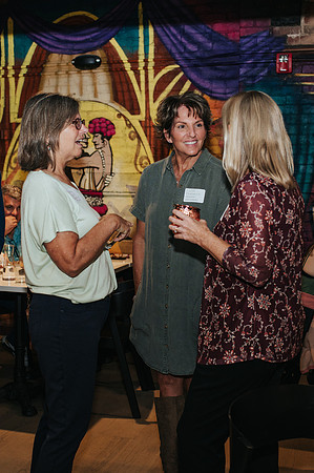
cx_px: 140
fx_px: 689
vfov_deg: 37.8
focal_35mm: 53
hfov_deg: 25.6
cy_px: 236
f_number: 2.8
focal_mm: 35
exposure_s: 1/200
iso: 800
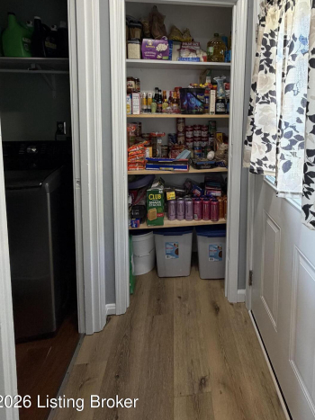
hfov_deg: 64.5
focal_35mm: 20
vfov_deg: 78.2
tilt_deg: -4.5
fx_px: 243
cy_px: 129
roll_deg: -1.0
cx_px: 205
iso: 200
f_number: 2.2
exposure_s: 1/60
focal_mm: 2.22
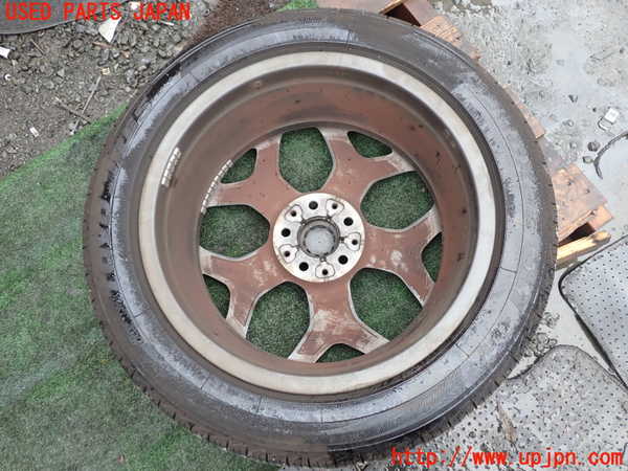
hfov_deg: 60.0
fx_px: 544
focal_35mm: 30
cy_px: 236
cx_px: 314
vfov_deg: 46.8
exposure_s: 1/60
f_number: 2.3
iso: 100
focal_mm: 5.4
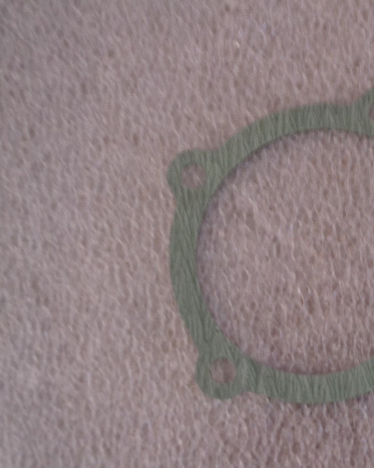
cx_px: 346
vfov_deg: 27.9
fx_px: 941
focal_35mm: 68
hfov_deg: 21.9
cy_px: 233
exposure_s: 1/4
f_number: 4.8
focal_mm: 32
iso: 3200
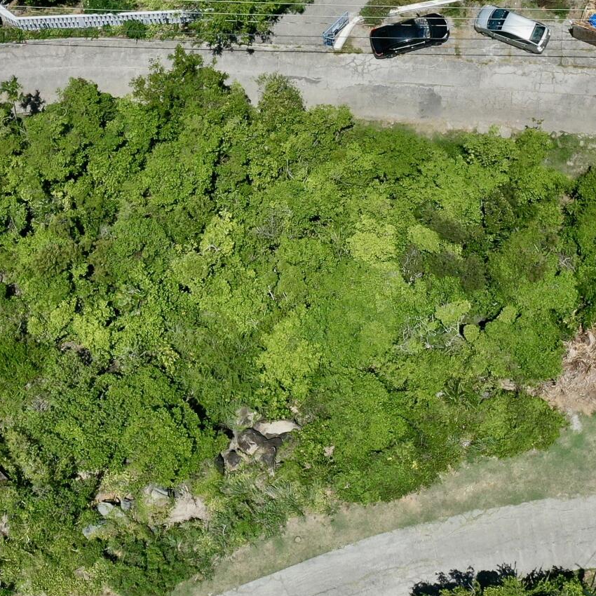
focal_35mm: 84
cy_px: 216
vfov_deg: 20.6
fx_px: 1636
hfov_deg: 20.6
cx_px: 339
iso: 100
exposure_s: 1/1000
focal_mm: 10.26
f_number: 7.1
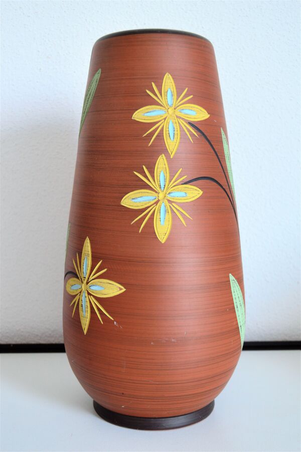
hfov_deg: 29.8
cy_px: 226
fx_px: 565
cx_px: 150
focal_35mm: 45
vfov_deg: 43.6
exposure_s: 1/20
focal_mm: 30
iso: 400
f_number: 4.5
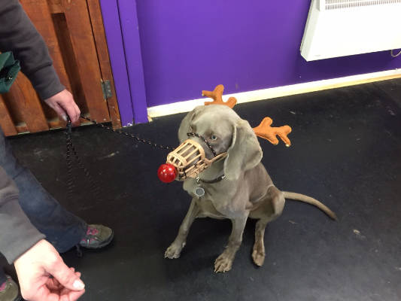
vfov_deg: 48.2
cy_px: 150
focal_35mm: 29
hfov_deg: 61.6
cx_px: 200
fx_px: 336
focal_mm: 4.2
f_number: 2.2
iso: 125
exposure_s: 1/8
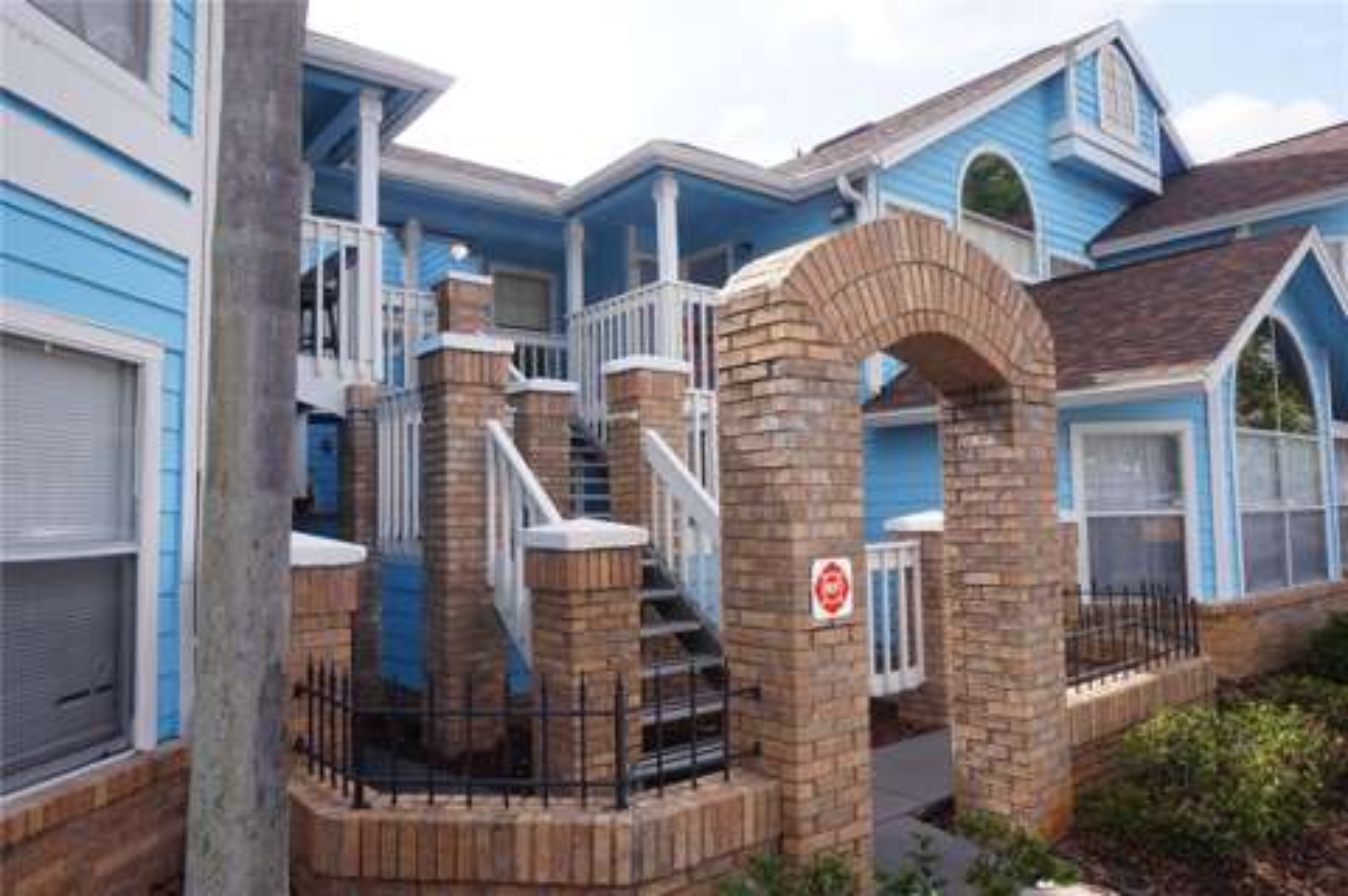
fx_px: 898
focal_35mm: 24
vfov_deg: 53.0
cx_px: 674
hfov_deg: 73.8
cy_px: 448
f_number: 10
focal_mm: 16
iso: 100
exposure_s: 1/60
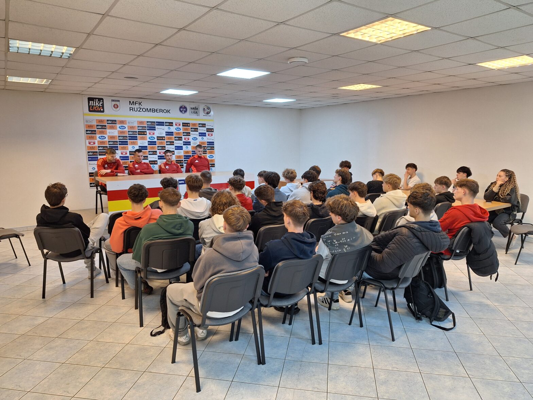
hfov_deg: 73.9
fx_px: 354
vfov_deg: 58.9
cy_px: 200
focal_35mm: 23
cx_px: 266
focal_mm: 5.54
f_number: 1.8
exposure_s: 1/50
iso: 125
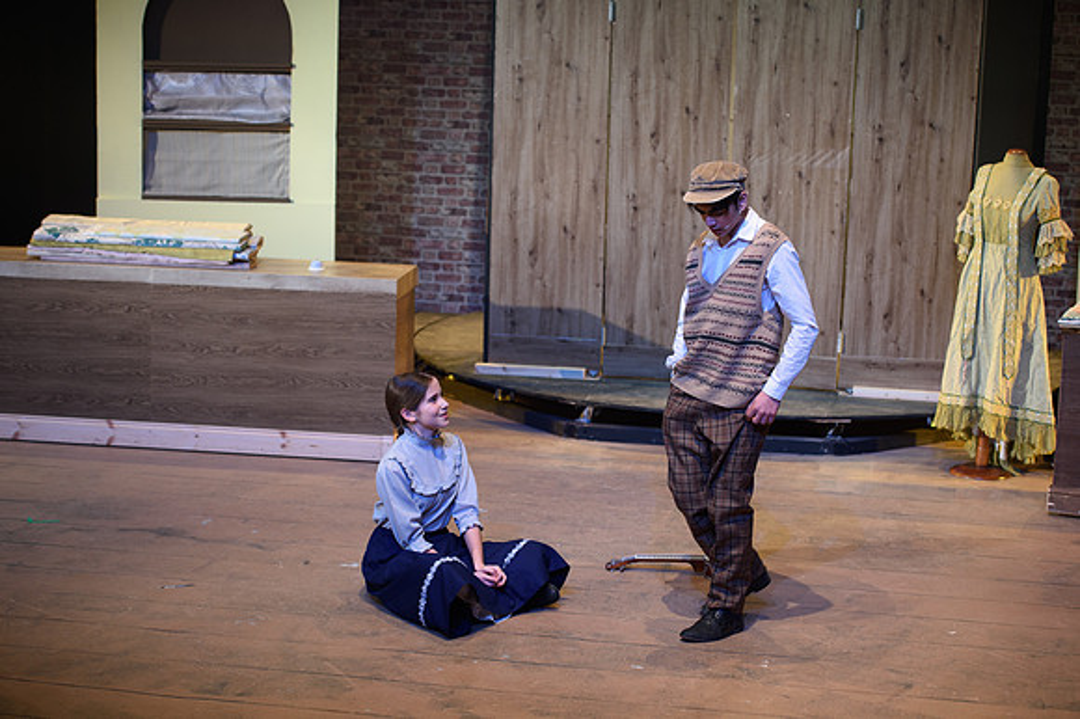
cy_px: 360
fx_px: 2099
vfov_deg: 19.4
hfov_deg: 28.9
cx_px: 540
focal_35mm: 70
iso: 800
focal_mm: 70
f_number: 2.8
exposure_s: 1/100
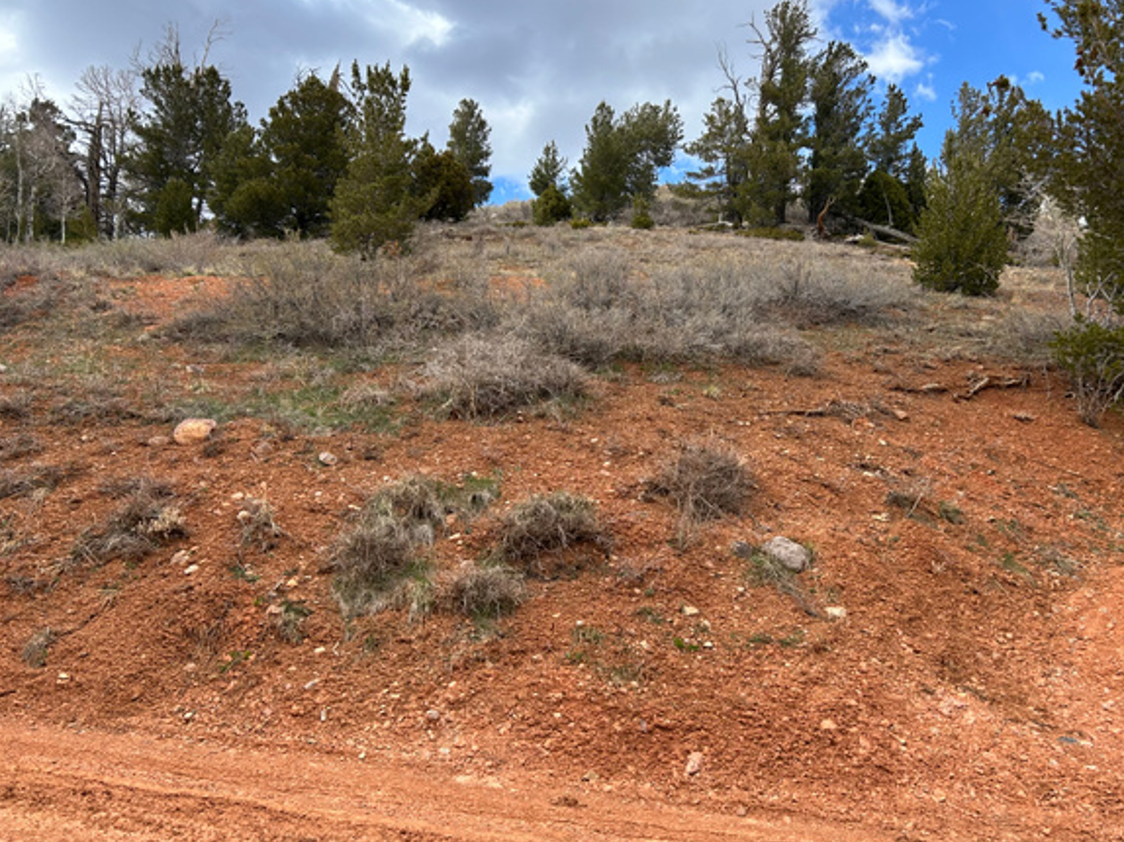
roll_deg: +0.7
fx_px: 941
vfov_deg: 48.2
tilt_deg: +5.7
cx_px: 603
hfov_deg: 61.6
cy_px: 413
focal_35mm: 29
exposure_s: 1/1377
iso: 50
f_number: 1.5
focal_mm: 5.7
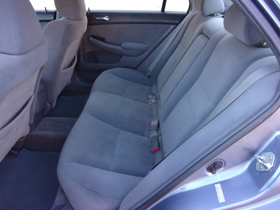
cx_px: 140
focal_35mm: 28
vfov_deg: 49.7
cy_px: 105
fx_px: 226
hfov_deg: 63.4
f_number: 3.9
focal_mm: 5.1
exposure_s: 1/34
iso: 195
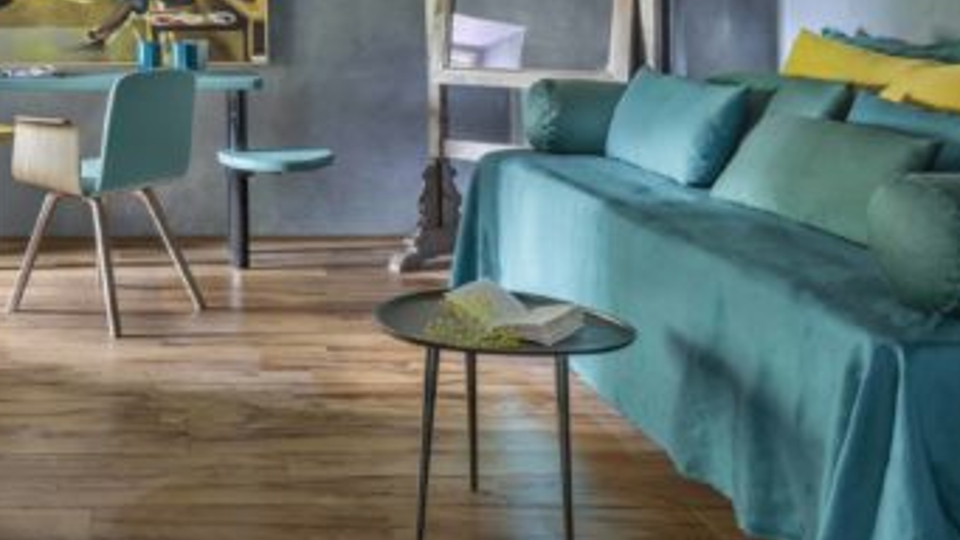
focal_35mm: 43
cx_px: 214
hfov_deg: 45.3
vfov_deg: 26.7
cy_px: 42
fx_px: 1095
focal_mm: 25
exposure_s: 15
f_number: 11
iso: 200
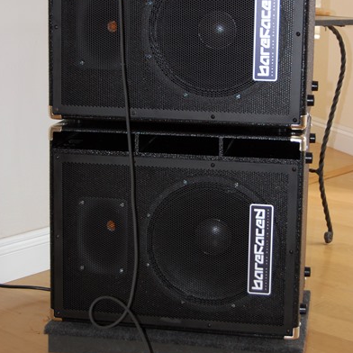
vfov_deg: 22.1
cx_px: 176
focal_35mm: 78
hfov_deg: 22.2
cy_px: 116
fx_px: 900
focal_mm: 40
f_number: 5
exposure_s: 1/60
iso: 400
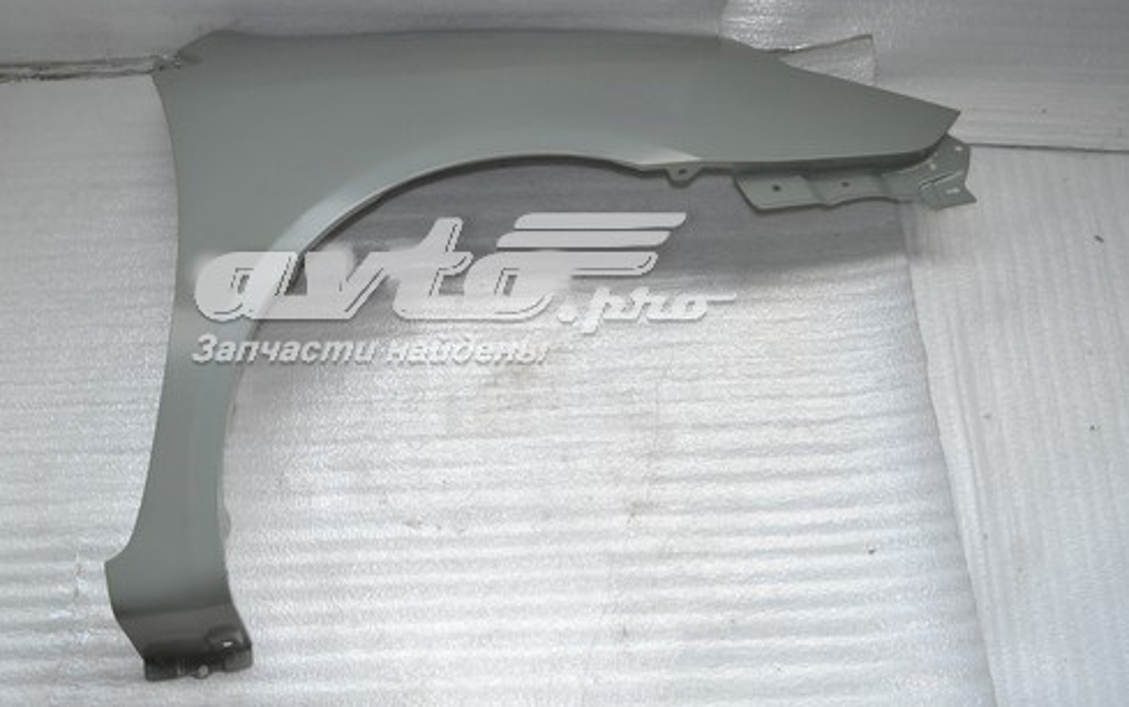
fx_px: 1231
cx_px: 457
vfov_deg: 31.9
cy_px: 283
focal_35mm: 40
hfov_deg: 49.0
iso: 400
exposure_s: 1/125
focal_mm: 20
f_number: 4
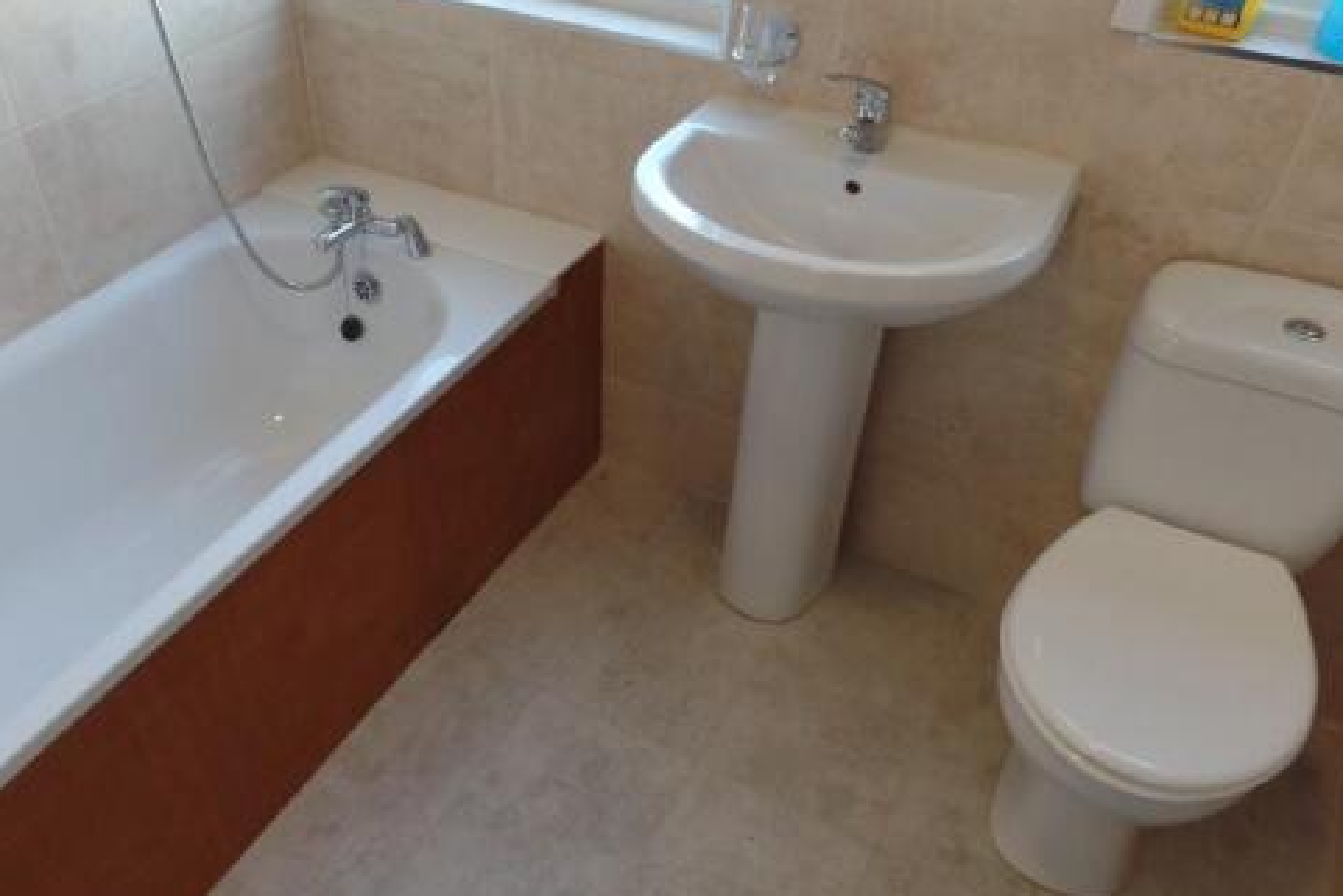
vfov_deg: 44.9
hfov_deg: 63.1
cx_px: 540
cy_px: 509
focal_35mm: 29
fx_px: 1082
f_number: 2.8
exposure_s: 1/30
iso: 120
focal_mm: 4.1
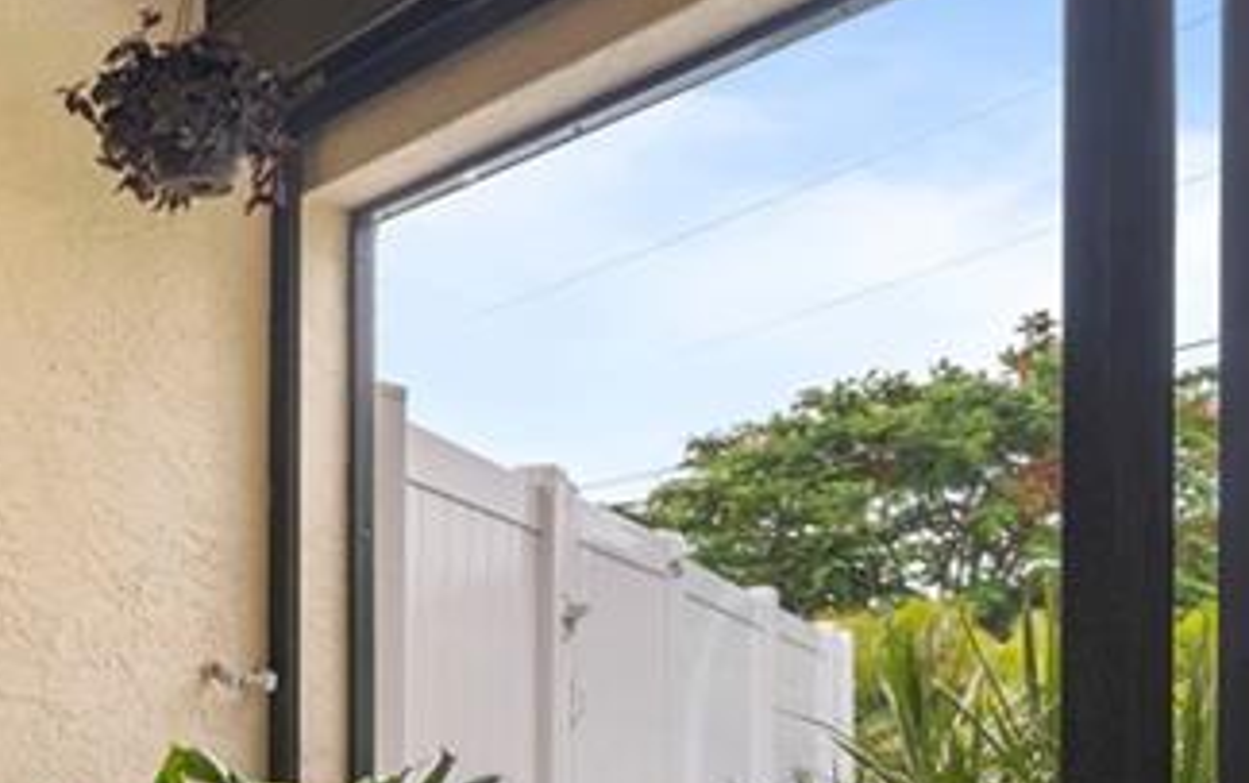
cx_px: 524
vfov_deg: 26.5
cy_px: 850
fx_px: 1533
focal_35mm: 45
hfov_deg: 44.2
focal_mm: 14
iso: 400
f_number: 7.1
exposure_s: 1/60
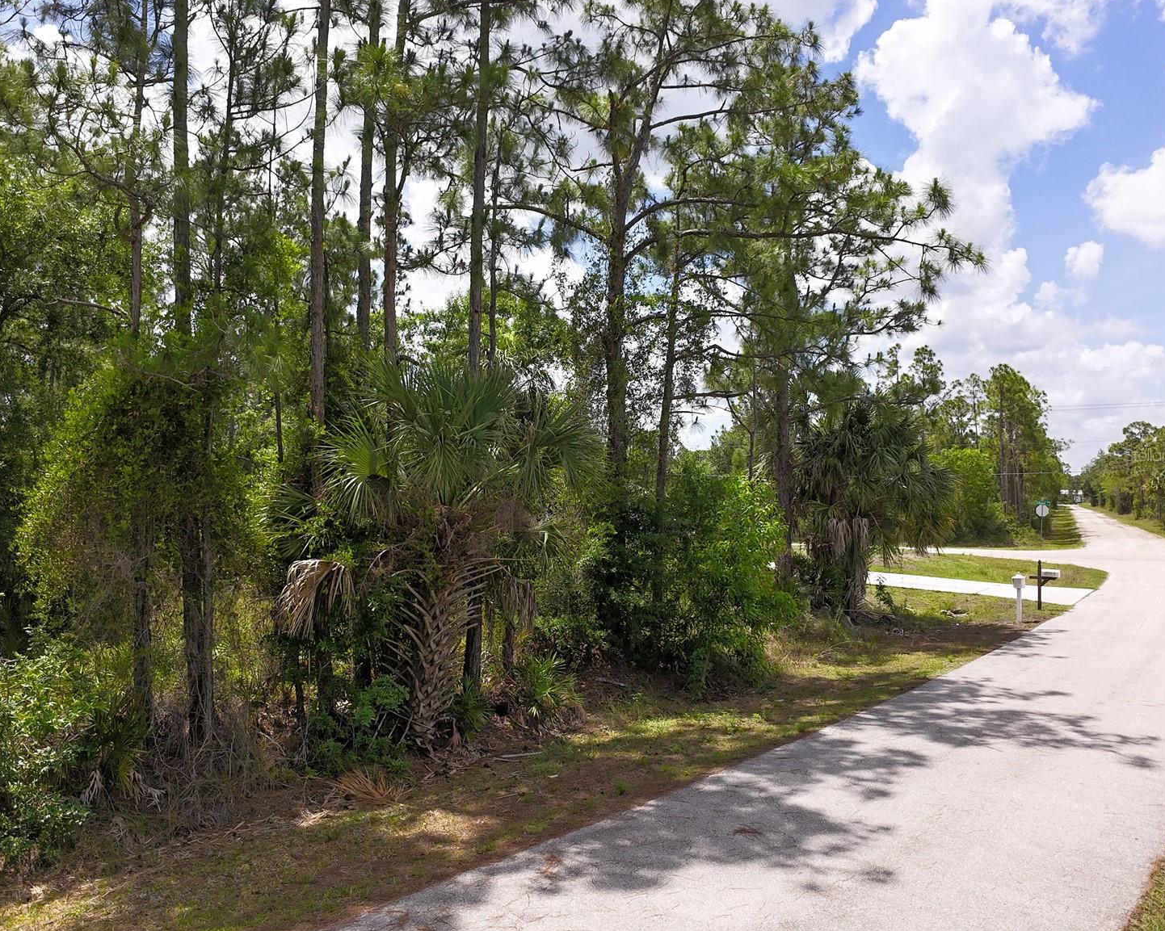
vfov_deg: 54.9
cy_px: 455
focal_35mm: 26
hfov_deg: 66.0
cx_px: 554
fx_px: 896
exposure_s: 1/1000
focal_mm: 4.55
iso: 160
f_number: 2.8
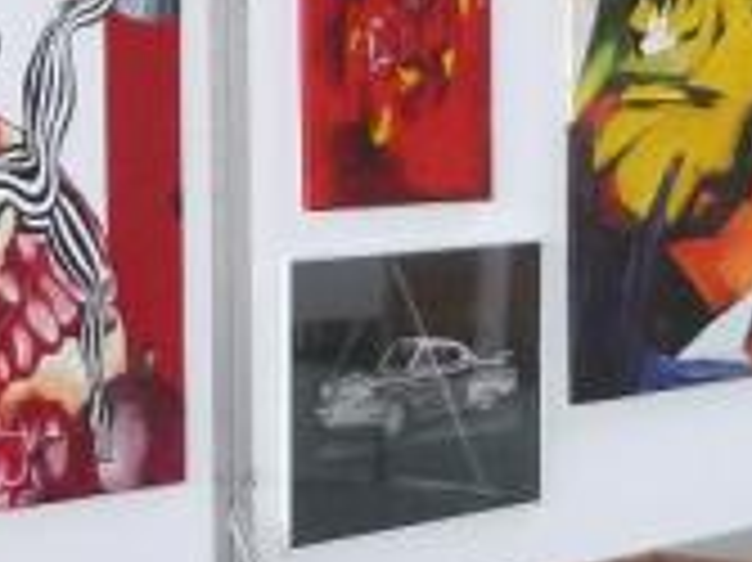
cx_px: 369
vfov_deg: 11.1
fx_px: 2909
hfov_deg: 14.7
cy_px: 301
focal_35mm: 134
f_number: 3.3
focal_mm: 4.7
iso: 250
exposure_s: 1/30
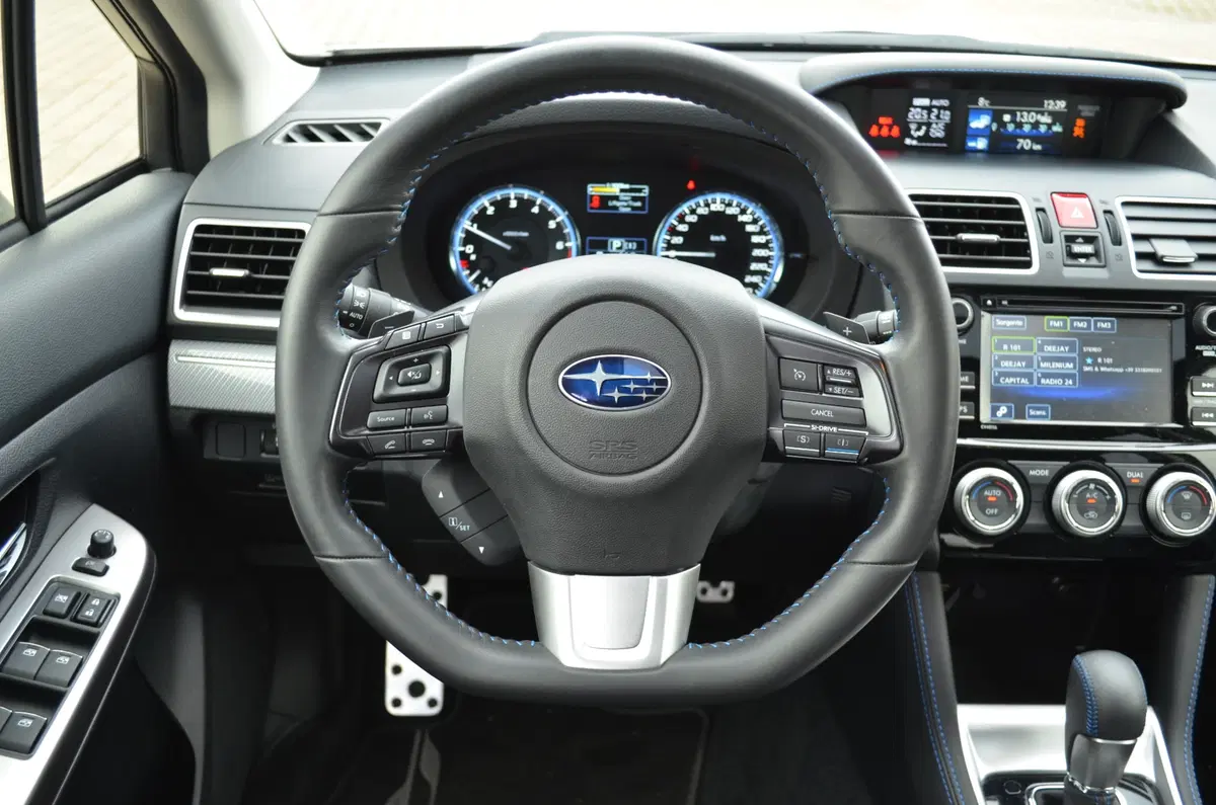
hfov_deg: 57.3
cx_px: 608
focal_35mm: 33
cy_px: 402
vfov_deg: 39.8
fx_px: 1112
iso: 500
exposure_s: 1/60
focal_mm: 22
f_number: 4
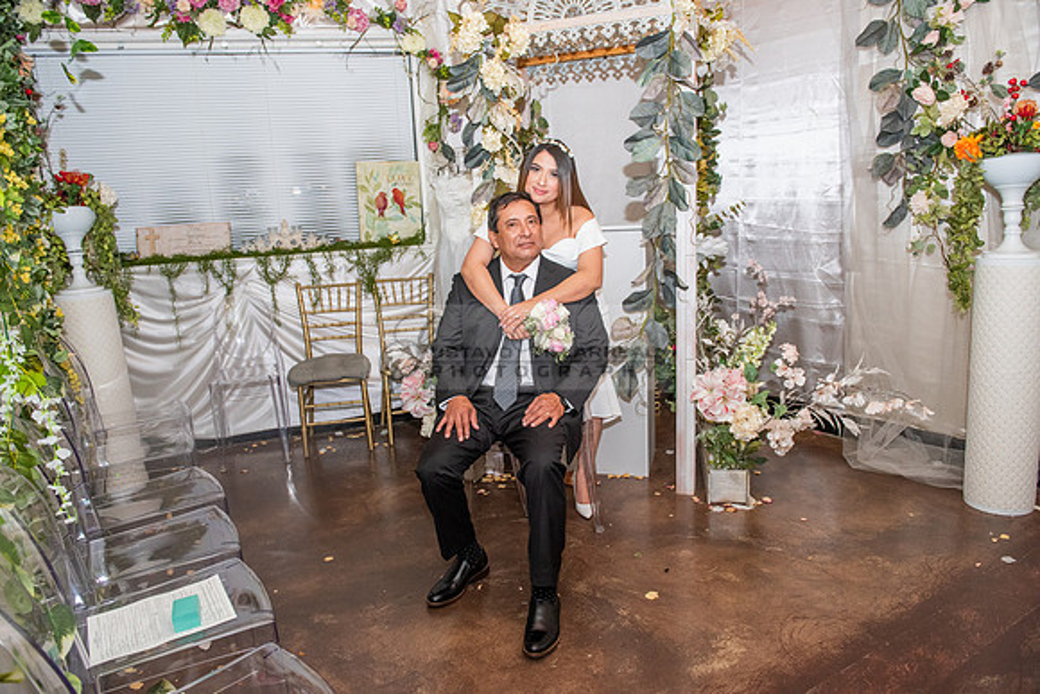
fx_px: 693
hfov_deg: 73.7
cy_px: 347
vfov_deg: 53.2
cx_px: 520
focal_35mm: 24
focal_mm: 24
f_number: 4.5
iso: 1600
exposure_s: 1/125
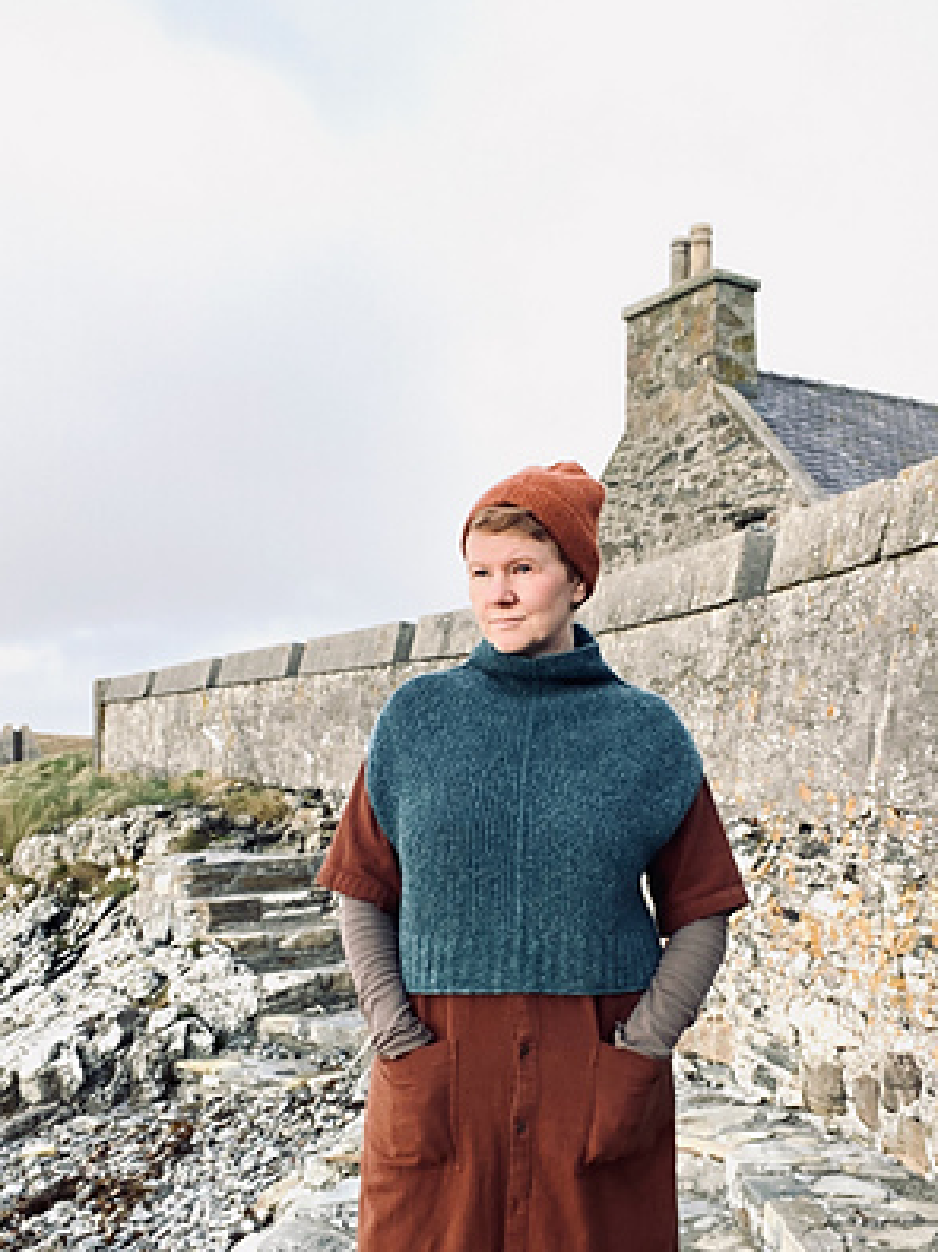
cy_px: 783
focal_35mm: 38
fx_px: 1374
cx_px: 509
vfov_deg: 48.5
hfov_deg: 37.7
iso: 25
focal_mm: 2.71
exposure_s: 1/289
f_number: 2.2
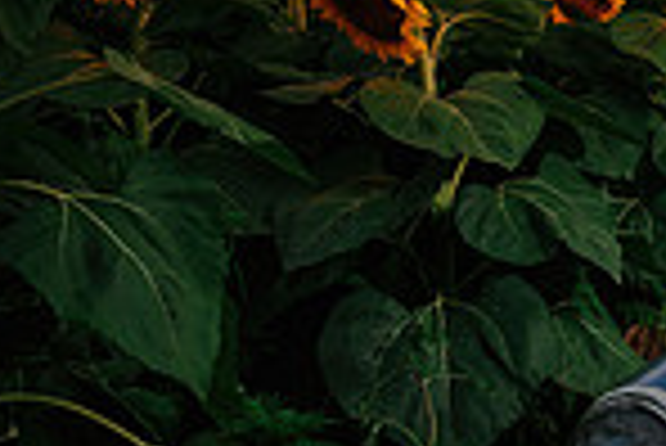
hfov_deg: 16.7
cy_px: 182
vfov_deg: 13.4
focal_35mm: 102
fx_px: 1889
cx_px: 1197
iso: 64
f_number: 4
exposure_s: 1/200
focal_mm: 26
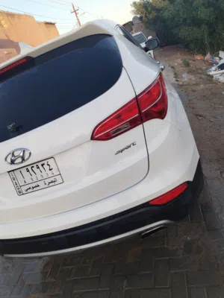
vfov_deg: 61.7
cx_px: 112
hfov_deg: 48.2
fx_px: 250
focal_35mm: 29
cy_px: 149
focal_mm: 4.75
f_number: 1.8
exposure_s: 1/199
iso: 100
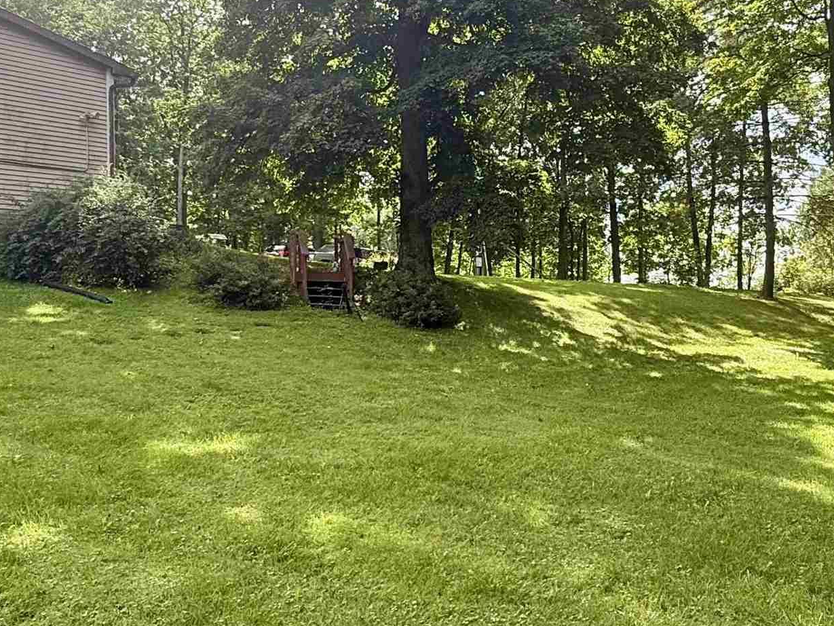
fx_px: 843
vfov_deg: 40.7
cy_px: 295
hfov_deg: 52.2
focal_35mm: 35
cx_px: 507
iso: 64
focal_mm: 2.22
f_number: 2.2
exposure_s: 1/490
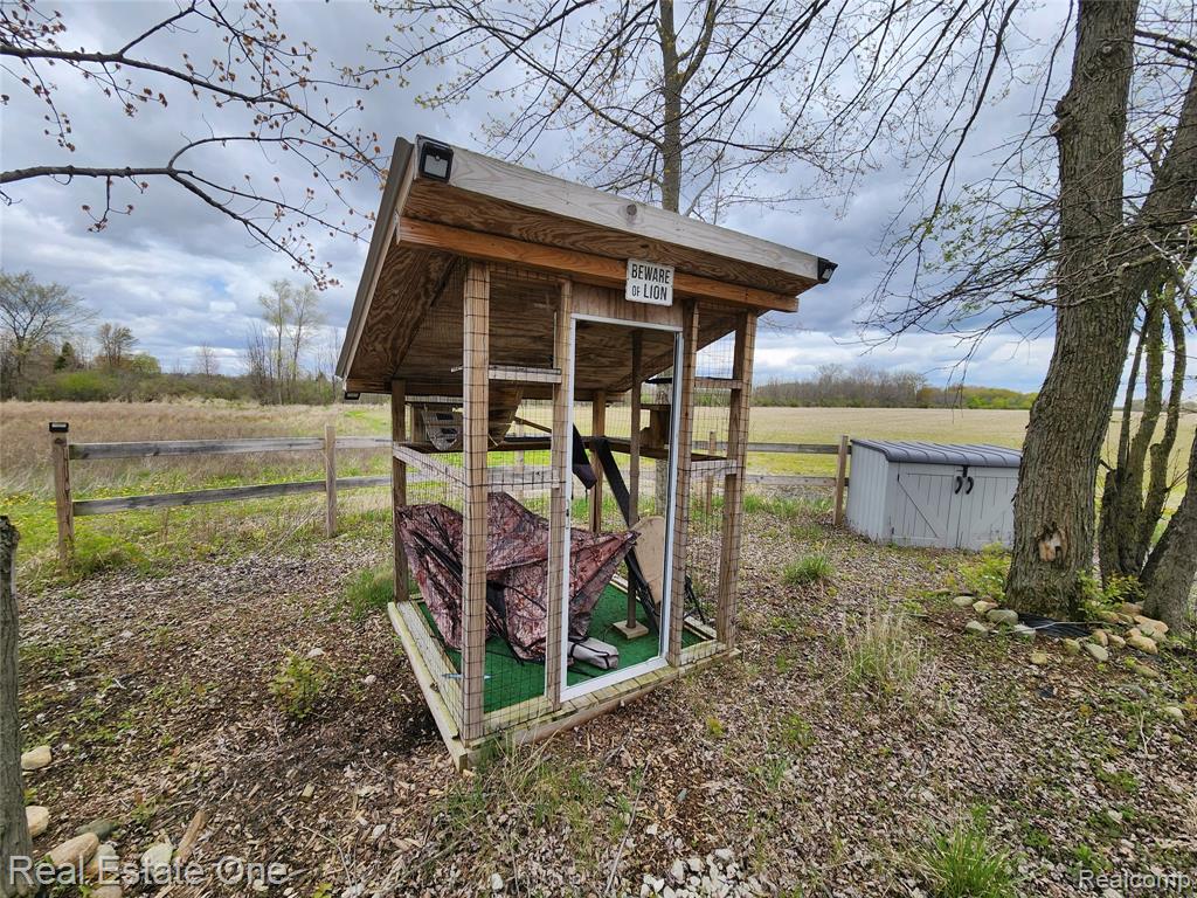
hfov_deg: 106.2
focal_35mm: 13
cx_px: 598
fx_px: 450
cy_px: 449
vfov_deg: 89.9
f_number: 2.2
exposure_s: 1/1222
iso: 50
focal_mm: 2.2
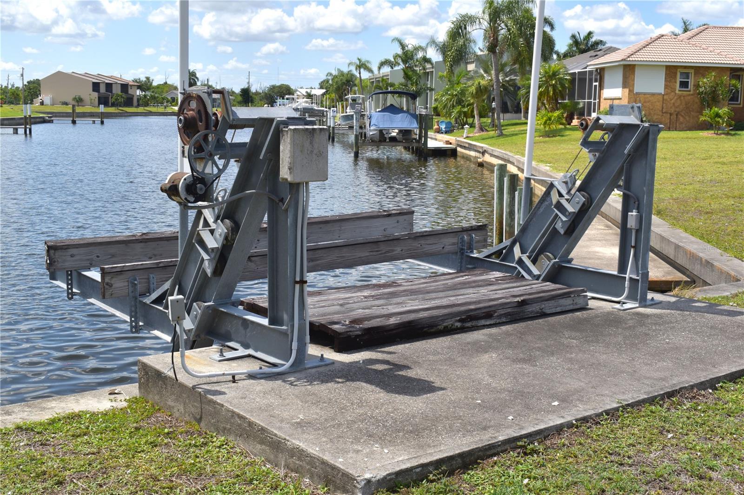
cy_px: 248
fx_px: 899
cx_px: 372
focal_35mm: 44
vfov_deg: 30.8
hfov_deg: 45.0
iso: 100
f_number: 10
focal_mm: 29
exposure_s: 1/200
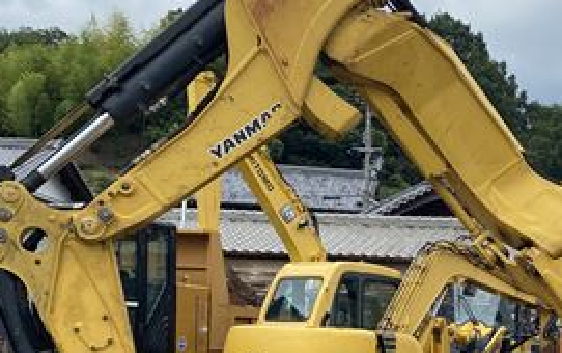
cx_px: 599
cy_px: 395
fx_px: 997
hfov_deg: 28.9
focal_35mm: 65
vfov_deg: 19.2
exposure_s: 1/1866
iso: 32
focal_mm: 4.25
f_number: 1.8
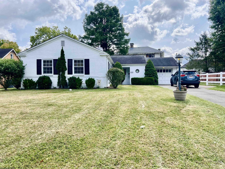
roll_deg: -0.7
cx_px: 112
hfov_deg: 67.3
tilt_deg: -0.5
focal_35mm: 26
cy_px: 84
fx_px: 169
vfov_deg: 53.1
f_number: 1.5
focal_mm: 5.7
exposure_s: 1/2299
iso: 50
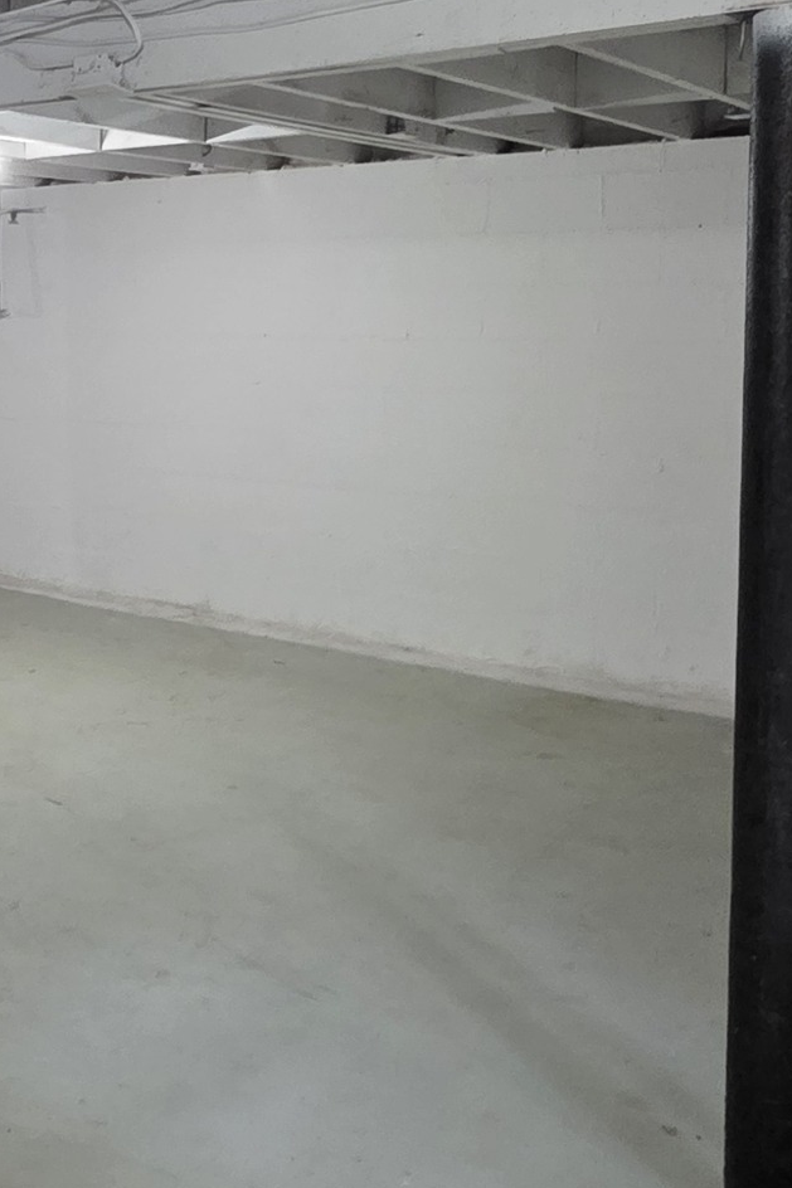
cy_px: 367
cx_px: -169
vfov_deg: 43.7
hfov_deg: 26.9
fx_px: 1452
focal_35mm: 44
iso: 800
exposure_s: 1/60
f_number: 1.9
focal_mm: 2.2
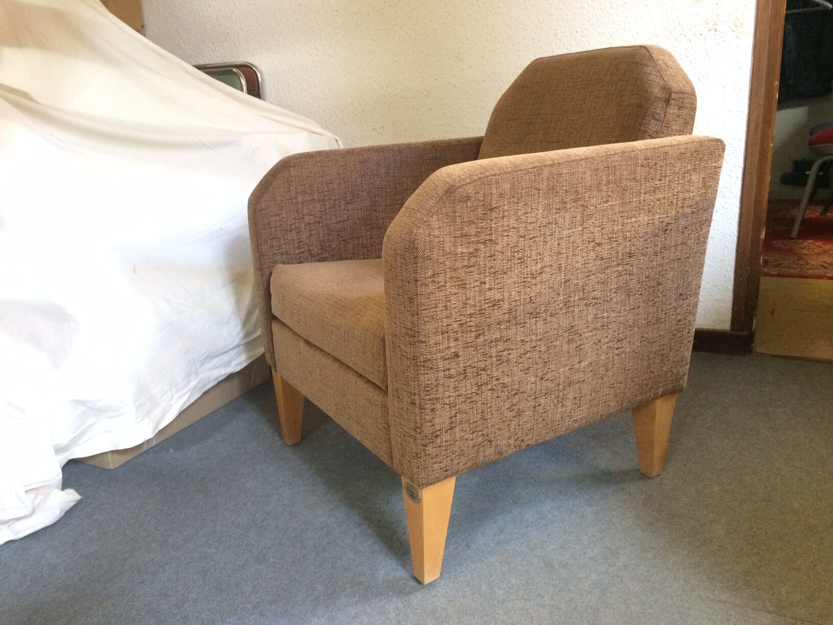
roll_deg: +3.6
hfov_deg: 61.7
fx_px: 698
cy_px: 312
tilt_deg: -16.7
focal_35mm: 29
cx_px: 416
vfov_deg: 48.2
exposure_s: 1/33
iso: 320
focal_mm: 4.15
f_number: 2.2
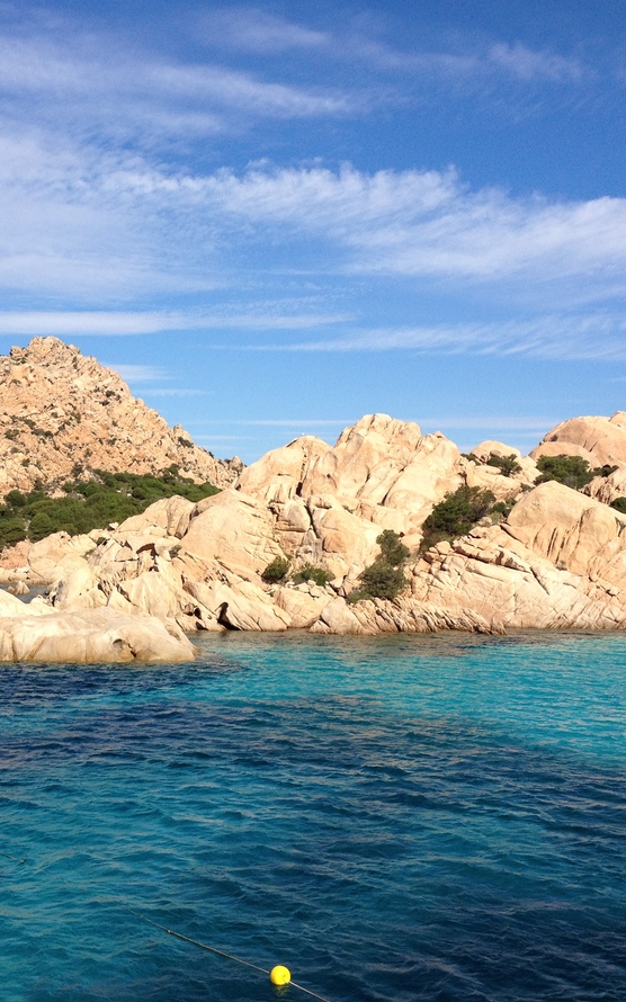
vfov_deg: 40.3
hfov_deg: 25.6
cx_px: 195
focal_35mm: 50
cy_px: 506
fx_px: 1365
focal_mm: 4.28
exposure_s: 1/2208
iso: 64
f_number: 2.4
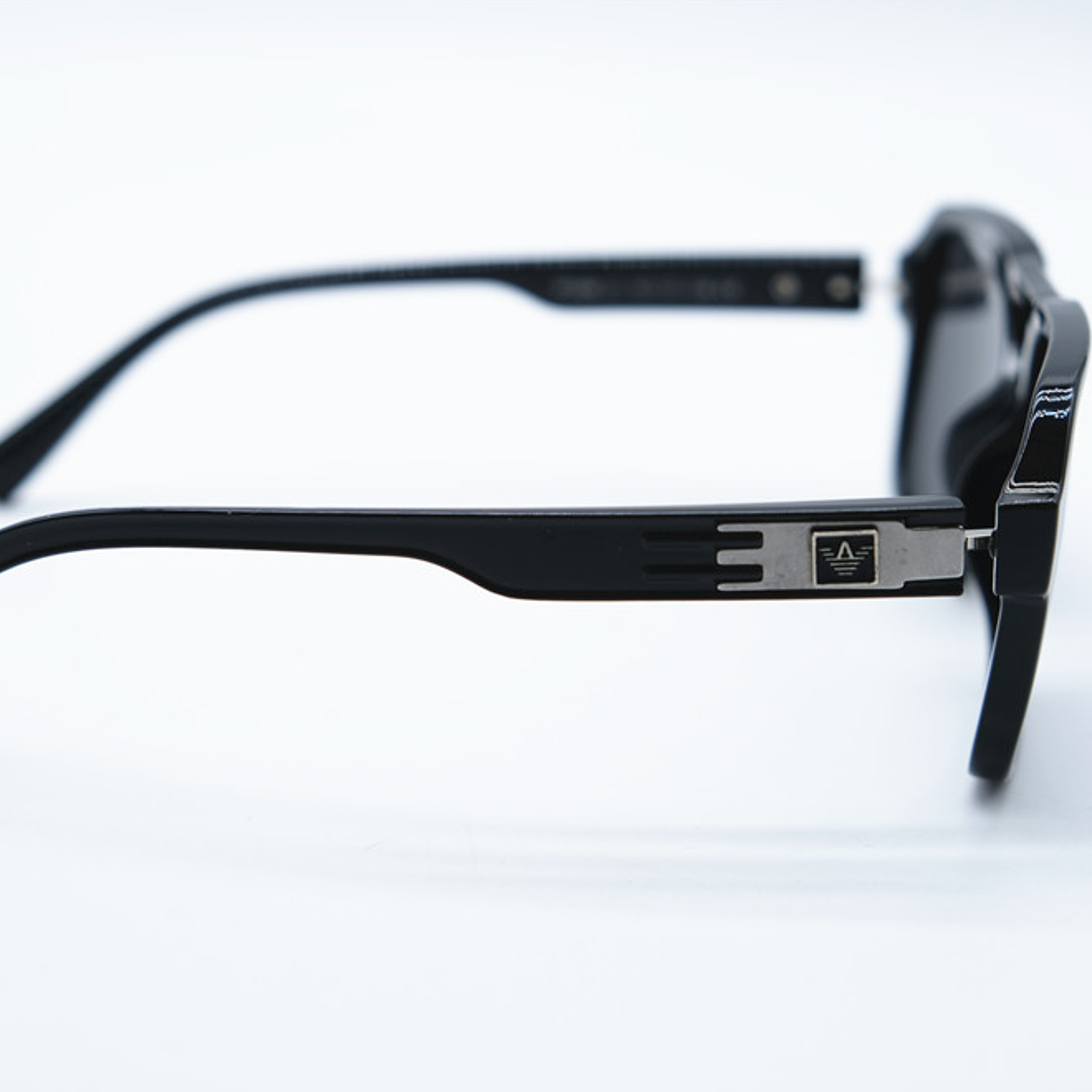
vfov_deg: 22.8
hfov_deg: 22.7
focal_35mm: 76
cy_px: 544
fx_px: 2712
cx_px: 414
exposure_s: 1/240
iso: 160
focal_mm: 39
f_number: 4.5
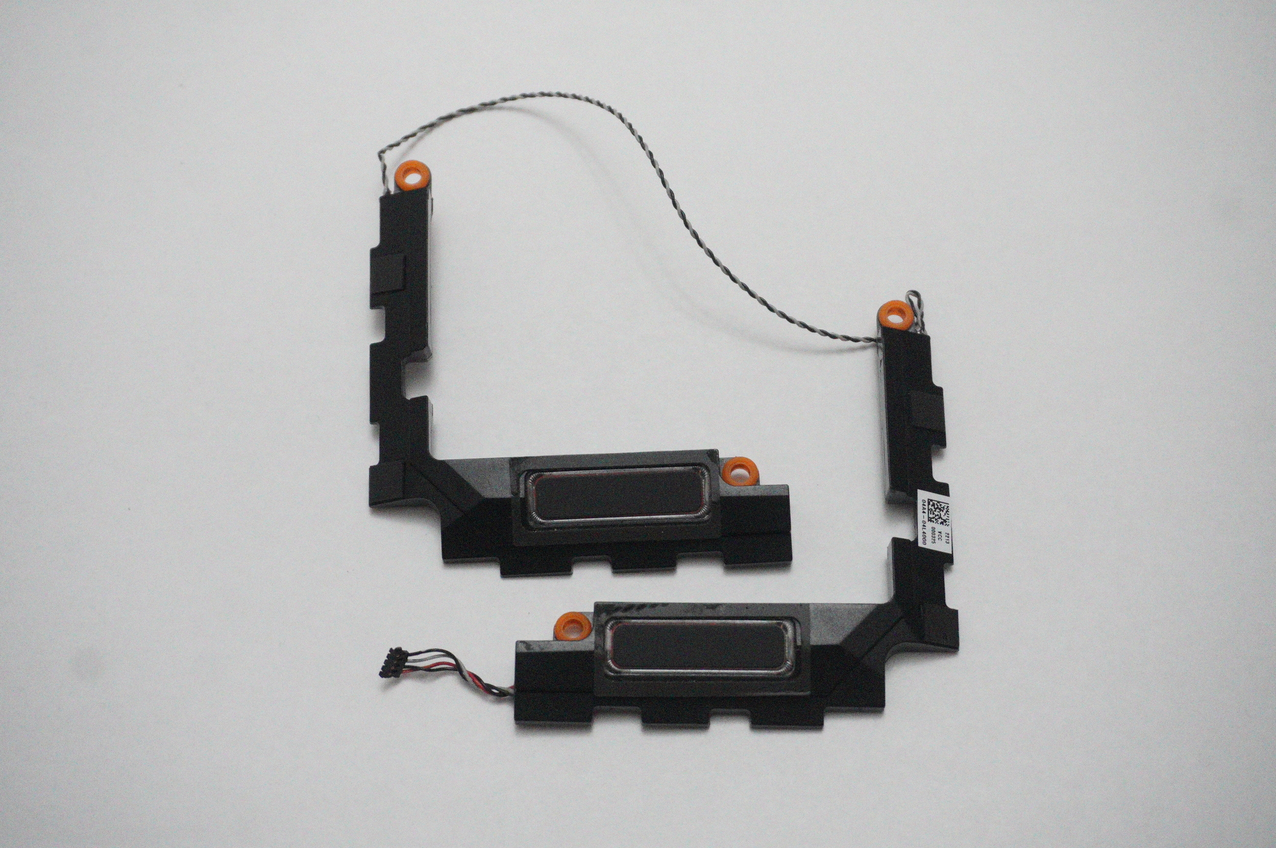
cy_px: 424
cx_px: 638
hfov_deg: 38.9
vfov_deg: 26.4
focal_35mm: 51
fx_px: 1806
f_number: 5.6
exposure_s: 1/200
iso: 12800
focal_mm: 34
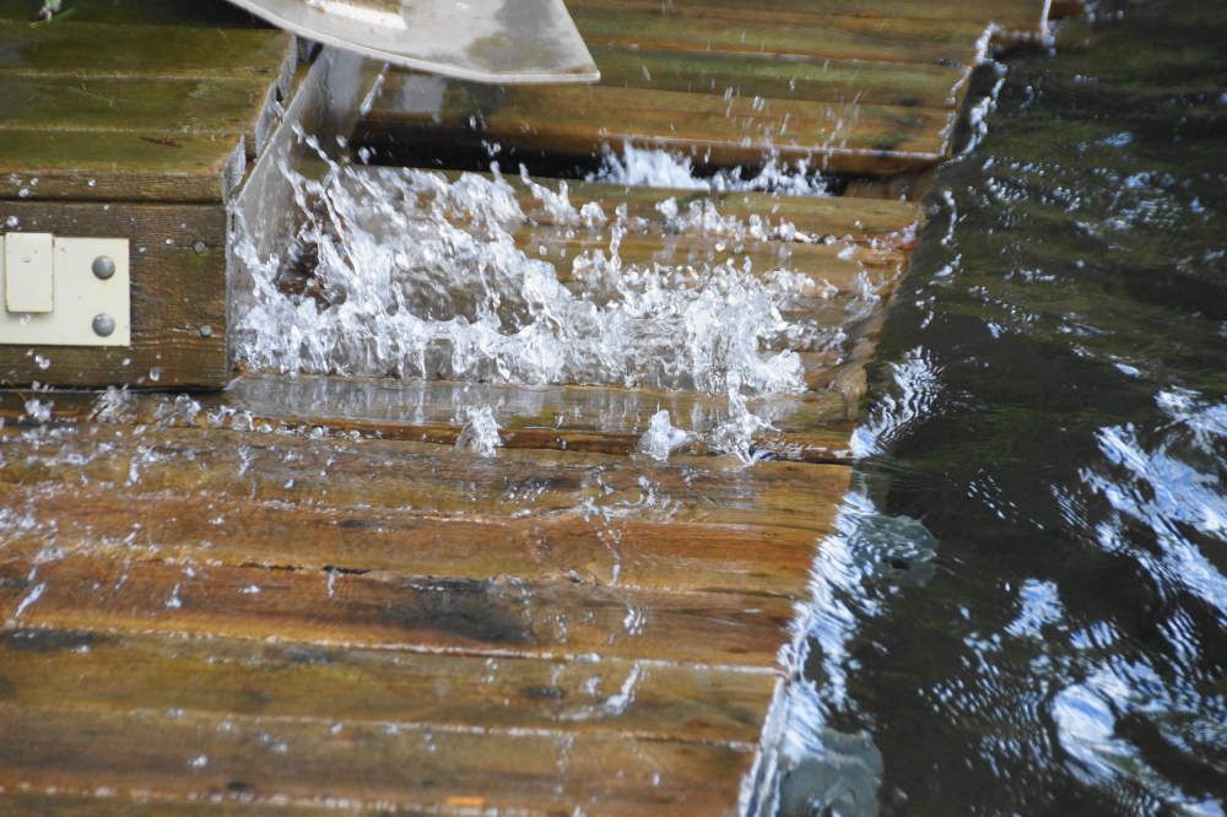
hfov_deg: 10.6
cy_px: 408
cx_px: 614
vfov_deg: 7.0
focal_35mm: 195
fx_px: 6644
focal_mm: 130
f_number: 5.6
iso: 1000
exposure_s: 1/200
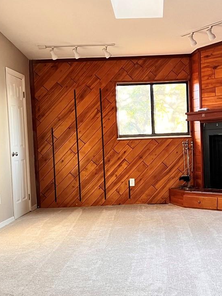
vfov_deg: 33.7
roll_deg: +1.8
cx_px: 145
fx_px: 488
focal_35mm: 57
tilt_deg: -3.3
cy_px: 168
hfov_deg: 25.5
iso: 250
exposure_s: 1/60
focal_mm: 5.7
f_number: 1.5
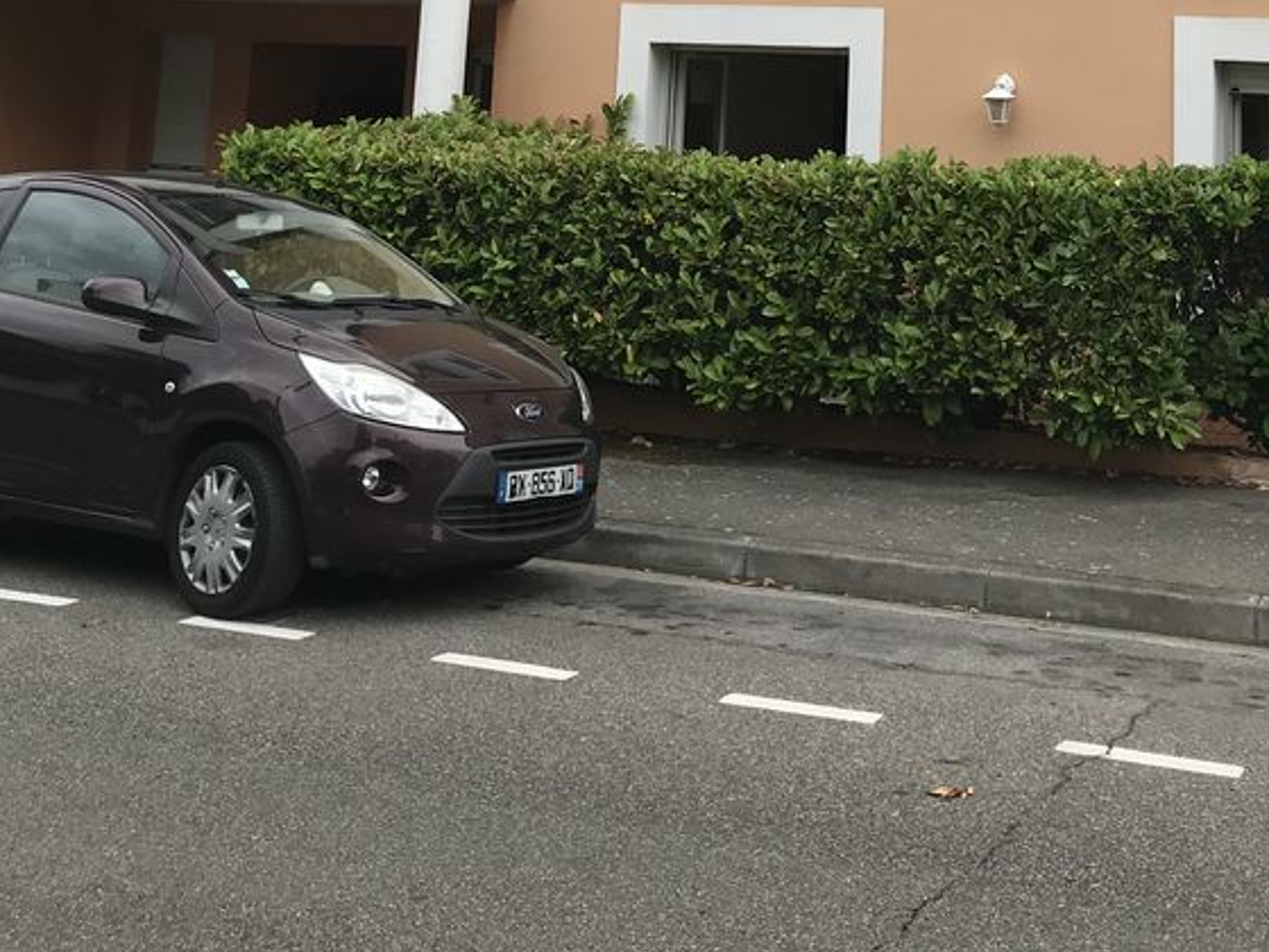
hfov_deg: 38.0
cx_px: 773
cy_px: -175
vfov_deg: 26.1
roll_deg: -3.4
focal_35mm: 50
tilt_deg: +8.4
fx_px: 1833
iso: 20
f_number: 1.8
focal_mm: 3.99
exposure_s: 1/948
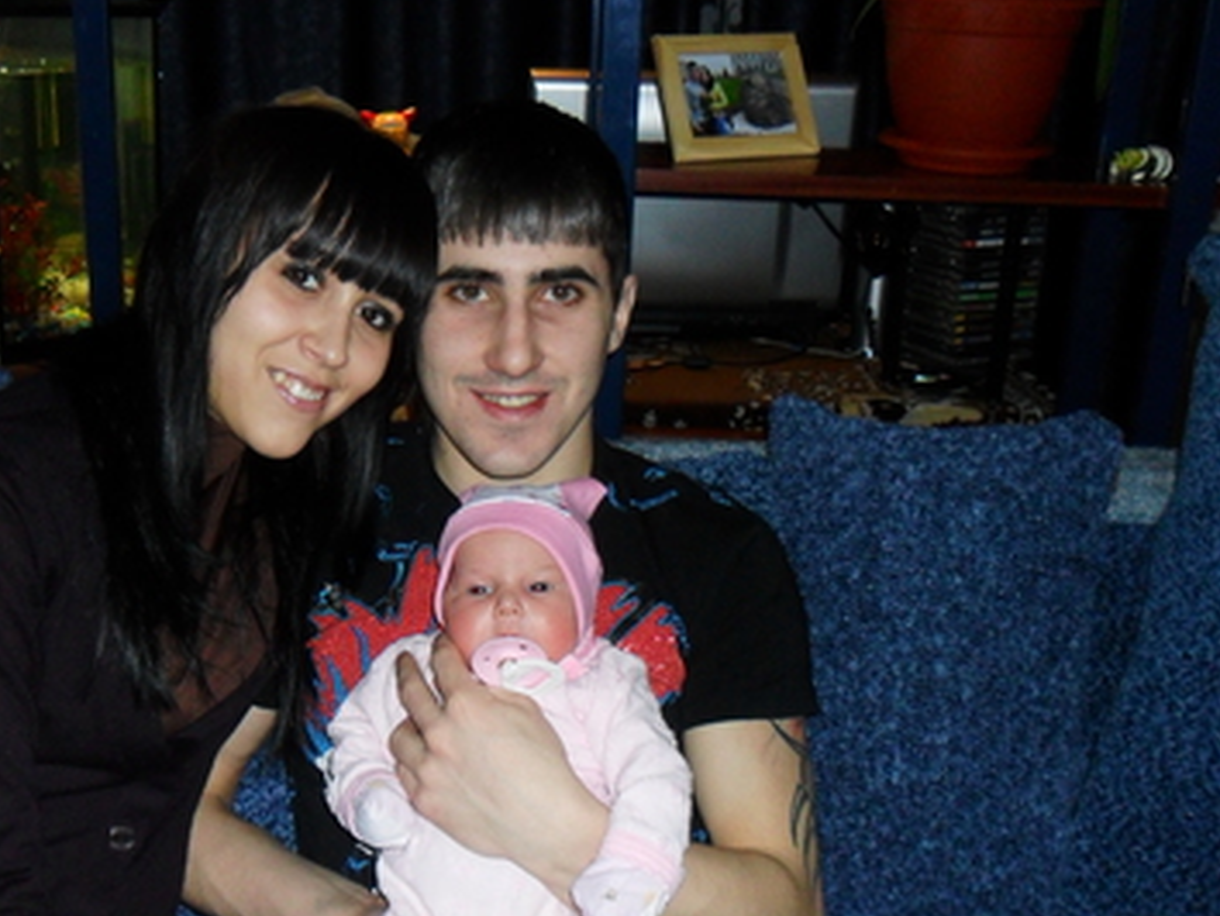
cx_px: 496
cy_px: 460
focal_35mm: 42
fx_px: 1481
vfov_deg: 34.4
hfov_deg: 44.6
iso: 200
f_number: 3.5
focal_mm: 4.9
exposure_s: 1/45
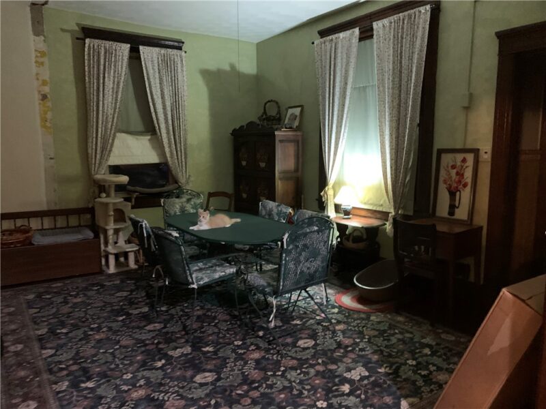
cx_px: 273
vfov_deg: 53.1
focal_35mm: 26
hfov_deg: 67.3
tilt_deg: -6.8
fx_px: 410
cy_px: 204
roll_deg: -0.5
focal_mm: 4.25
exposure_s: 1/17
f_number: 1.8
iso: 640
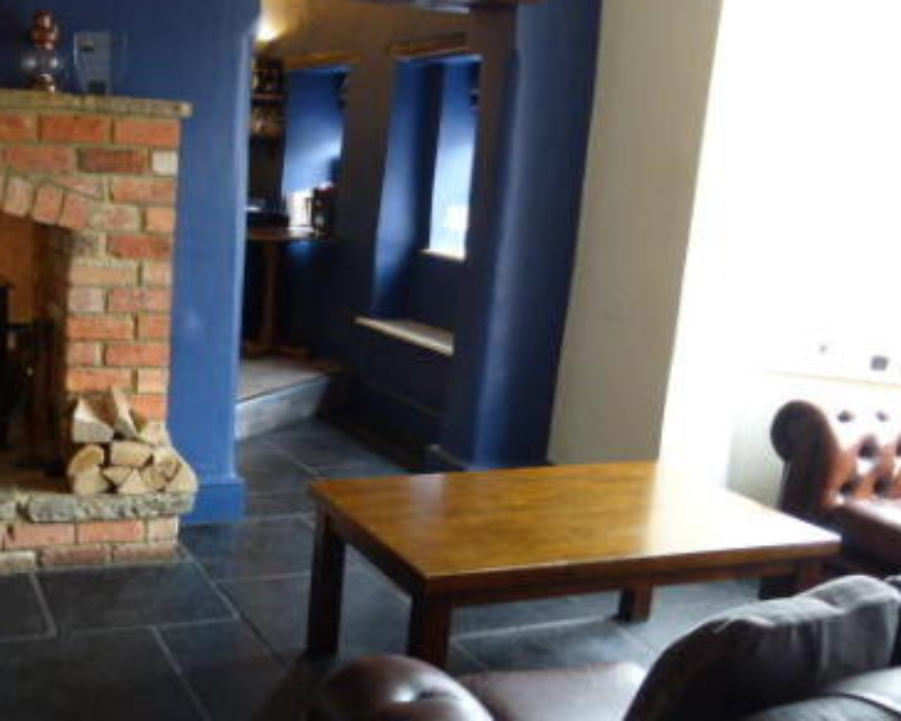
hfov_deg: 45.2
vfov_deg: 38.2
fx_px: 1040
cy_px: 411
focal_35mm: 39
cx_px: 221
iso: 400
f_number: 3.3
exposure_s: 1/6
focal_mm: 4.3
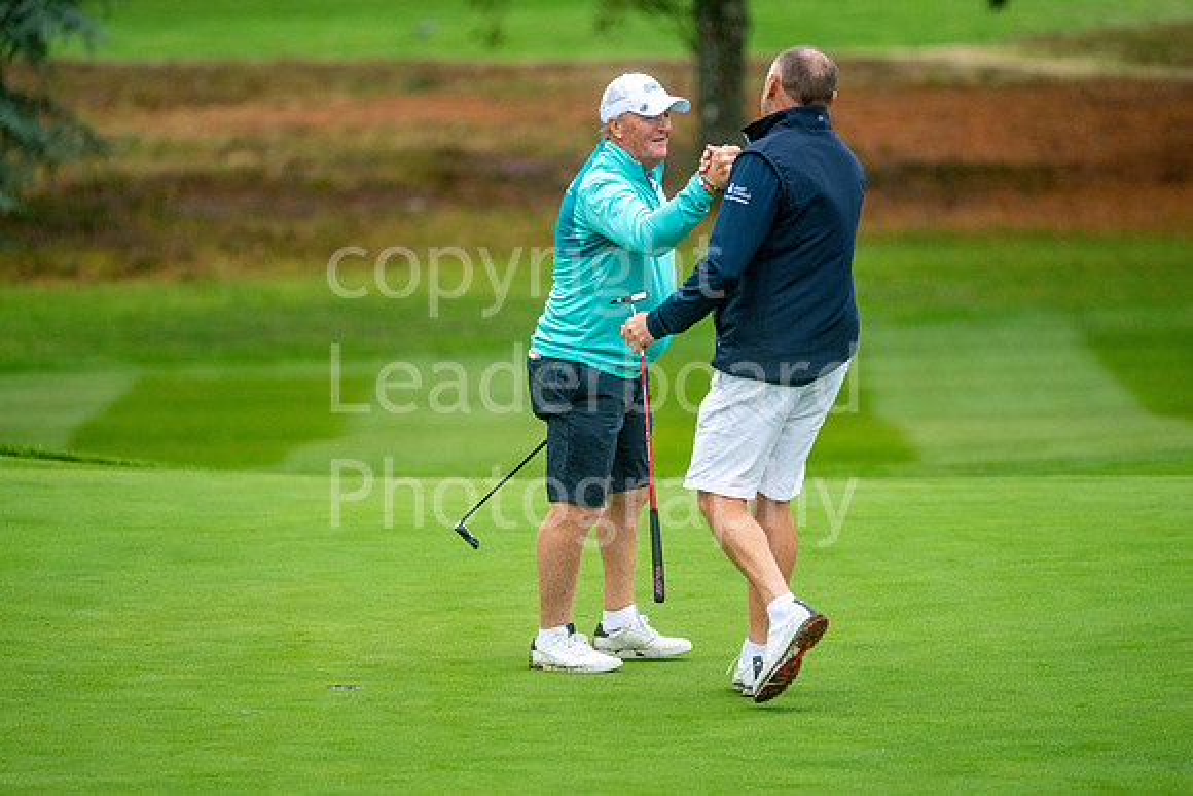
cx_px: 596
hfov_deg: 6.9
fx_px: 9944
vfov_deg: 4.6
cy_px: 398
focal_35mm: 300
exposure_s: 1/500
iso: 1000
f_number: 4
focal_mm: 300
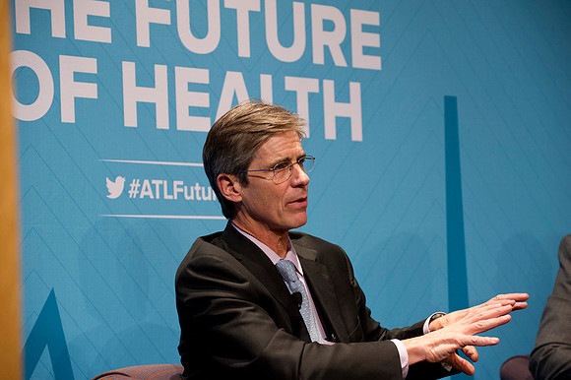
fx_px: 1902
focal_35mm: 120
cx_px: 286
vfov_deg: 11.4
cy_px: 190
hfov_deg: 17.1
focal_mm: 120
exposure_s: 1/125
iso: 2500
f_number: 4
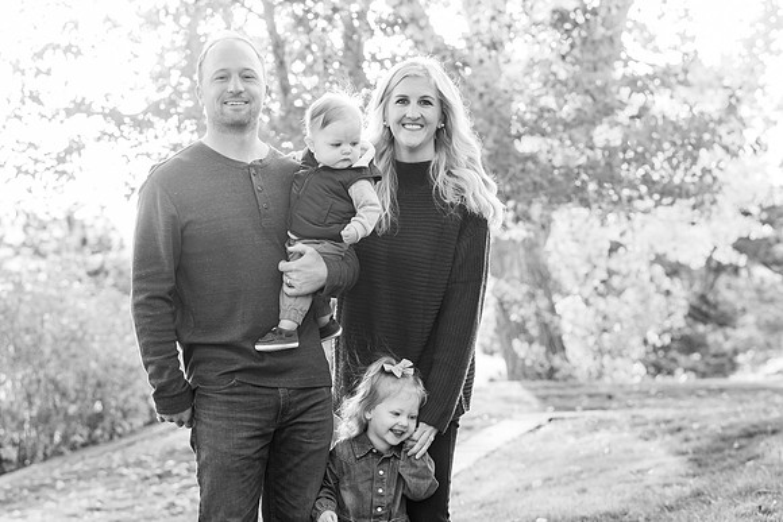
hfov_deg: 22.6
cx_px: 392
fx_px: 1958
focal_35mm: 90
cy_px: 261
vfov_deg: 15.2
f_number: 5
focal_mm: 90
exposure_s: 1/250
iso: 2000
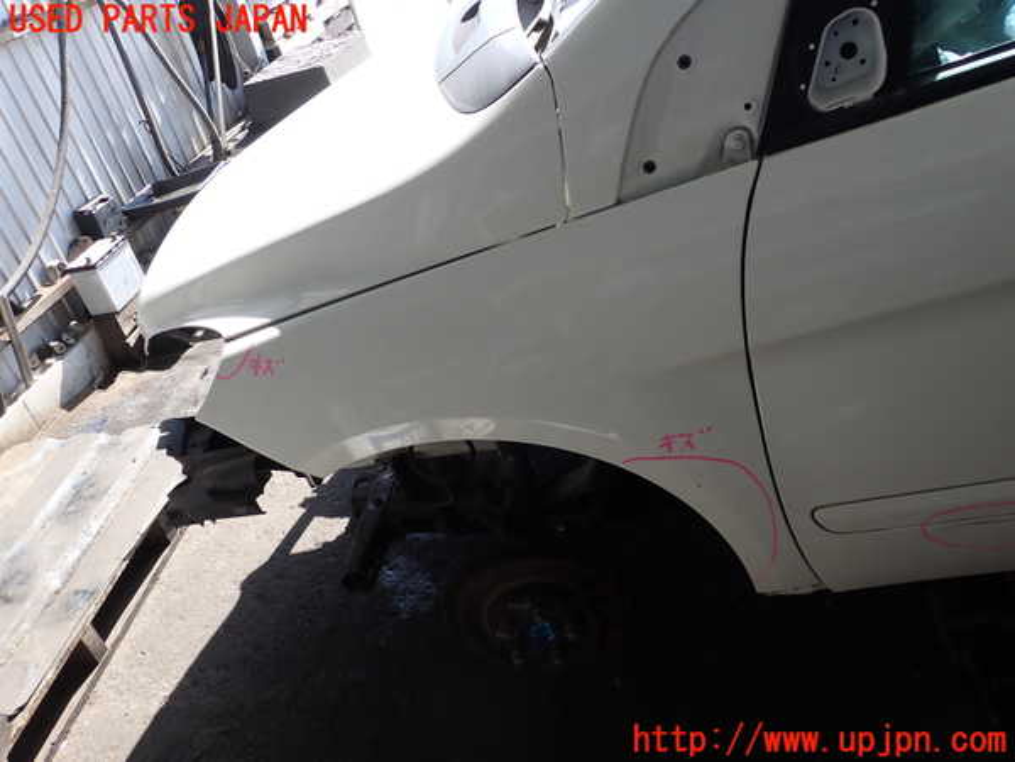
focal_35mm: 30
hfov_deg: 60.0
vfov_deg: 46.8
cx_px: 508
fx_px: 880
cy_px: 381
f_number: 3.2
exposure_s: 1/200
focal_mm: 5.4
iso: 100
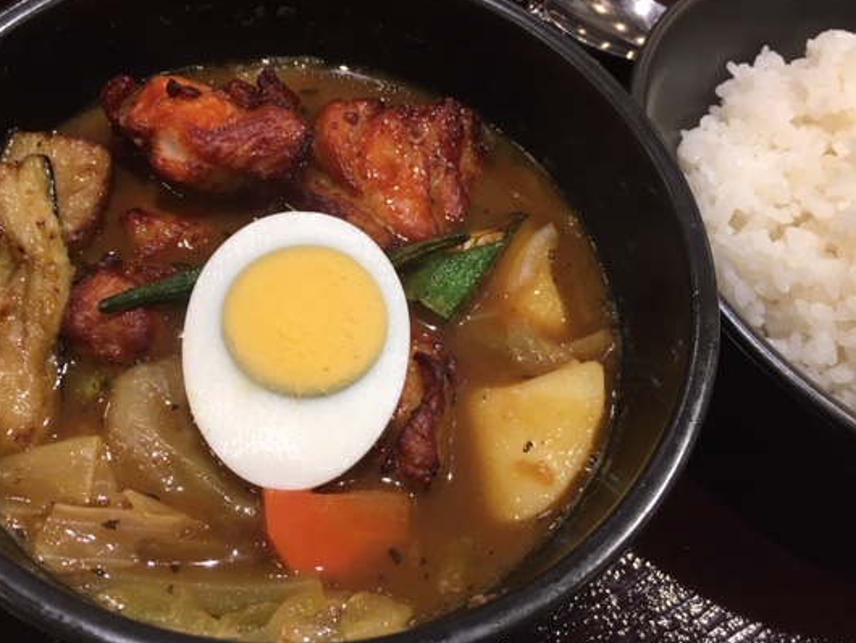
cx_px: 405
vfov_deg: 40.6
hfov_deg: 52.6
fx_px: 866
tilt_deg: -55.4
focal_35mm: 35
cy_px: 273
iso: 50
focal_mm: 4.15
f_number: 2.2
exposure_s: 1/30
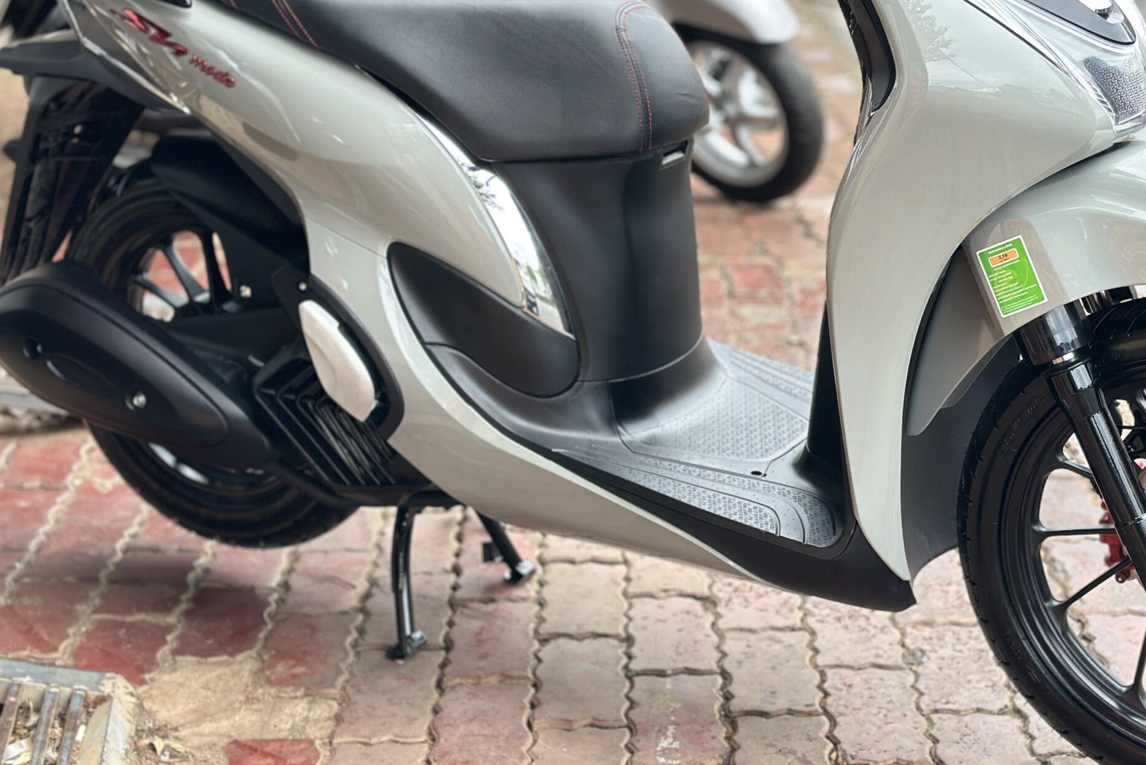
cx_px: 740
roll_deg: +2.7
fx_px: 2197
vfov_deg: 19.7
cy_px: 257
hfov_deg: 29.1
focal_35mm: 69
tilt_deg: -14.6
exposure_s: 1/549
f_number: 1.78
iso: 80
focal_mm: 6.86
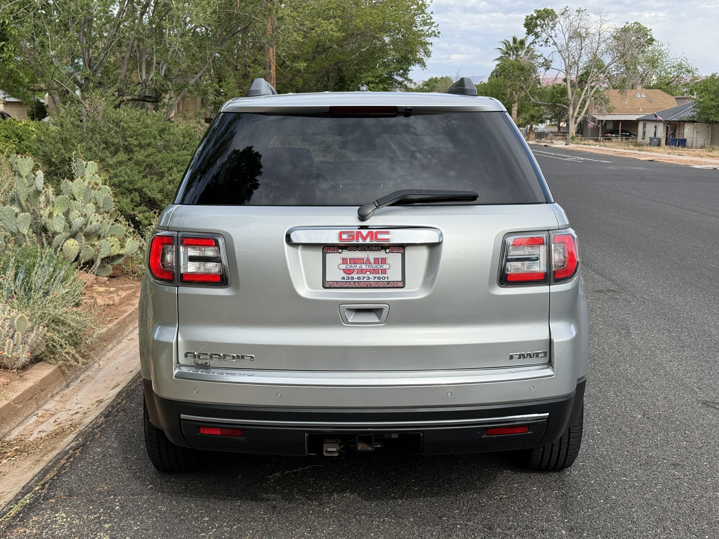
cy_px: 270
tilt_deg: -9.3
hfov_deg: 39.7
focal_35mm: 48
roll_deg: -0.6
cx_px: 360
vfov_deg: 30.3
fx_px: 997
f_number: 1.78
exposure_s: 1/2762
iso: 64
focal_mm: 6.76
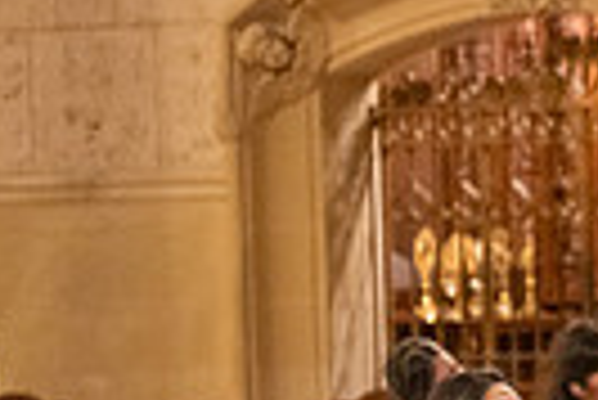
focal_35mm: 305
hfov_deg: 6.6
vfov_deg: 4.5
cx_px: 926
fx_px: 5072
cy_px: 533
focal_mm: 70
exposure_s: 1/200
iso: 2000
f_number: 2.8
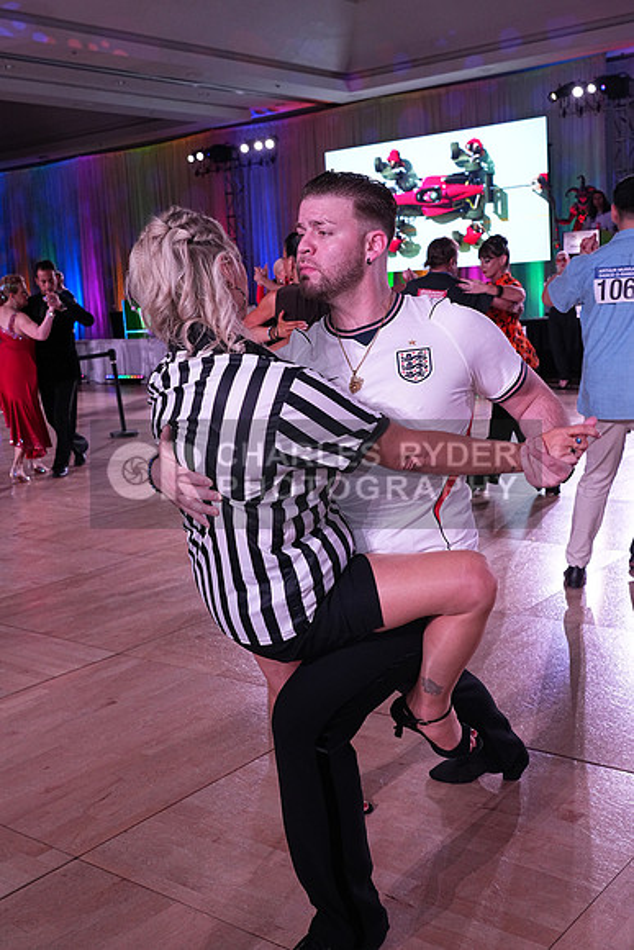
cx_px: 317
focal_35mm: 39
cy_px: 475
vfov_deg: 49.5
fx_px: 1030
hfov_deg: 34.2
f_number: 7.1
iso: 2500
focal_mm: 39
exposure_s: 1/320
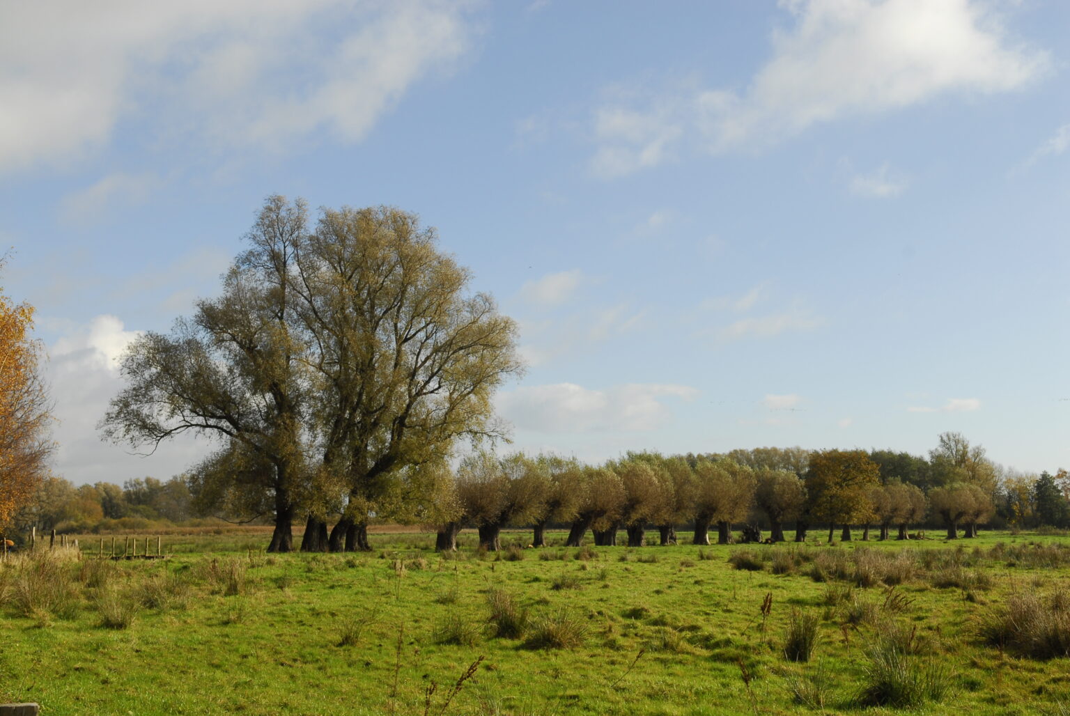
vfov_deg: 28.1
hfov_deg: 41.1
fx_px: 1428
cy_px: 358
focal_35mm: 48
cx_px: 535
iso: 200
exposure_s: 1/320
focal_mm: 32
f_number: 9
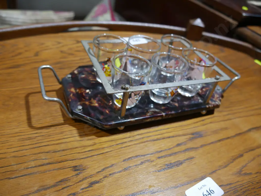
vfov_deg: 49.8
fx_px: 211
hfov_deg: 63.4
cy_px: 98
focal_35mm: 28
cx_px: 130
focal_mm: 14
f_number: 3.5
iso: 320
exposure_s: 1/60
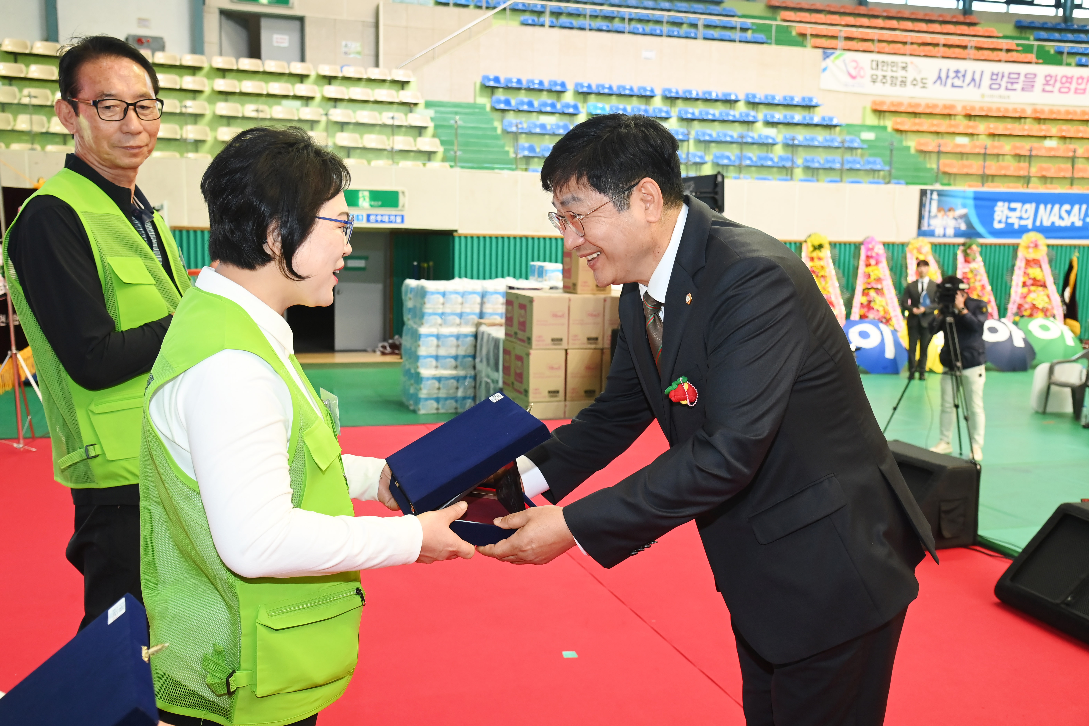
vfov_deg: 38.9
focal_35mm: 34
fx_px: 1028
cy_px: 363
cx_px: 544
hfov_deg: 55.8
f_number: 6.3
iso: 2000
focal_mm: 34
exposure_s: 1/200
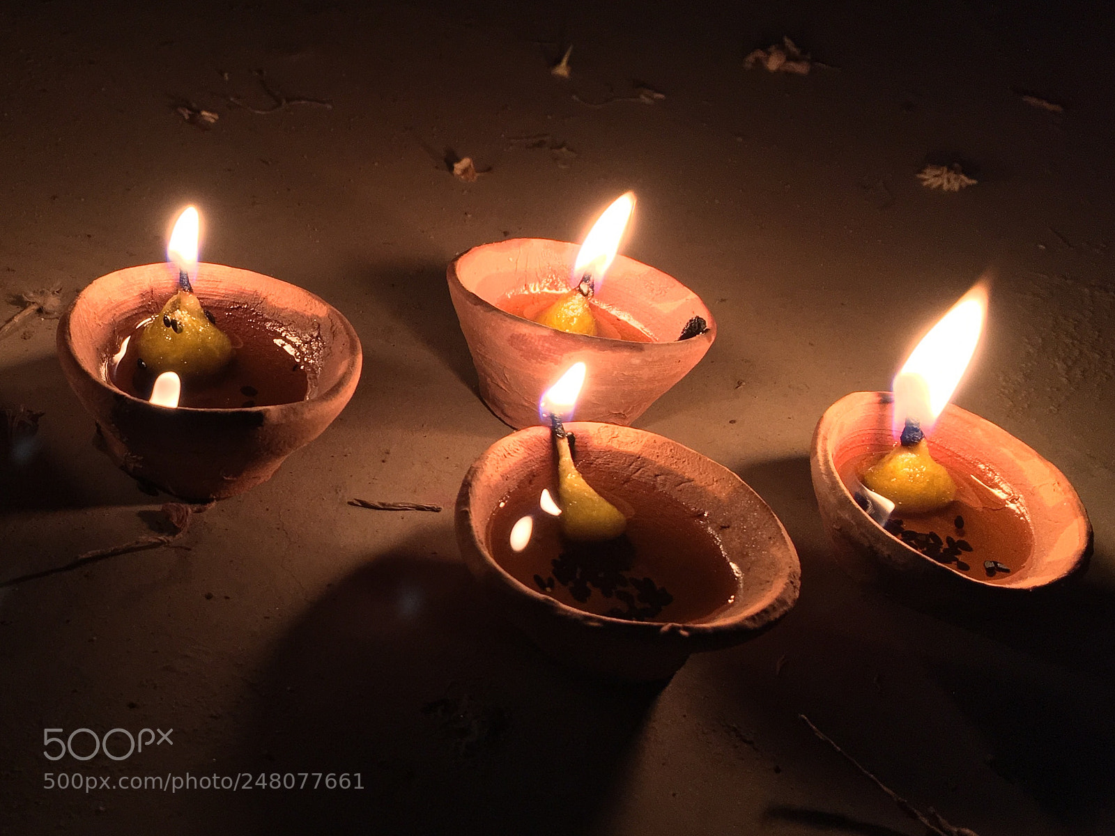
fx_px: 934
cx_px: 558
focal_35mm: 29
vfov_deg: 48.2
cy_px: 418
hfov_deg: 61.7
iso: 64
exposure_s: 1/33
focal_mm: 4.15
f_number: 2.2
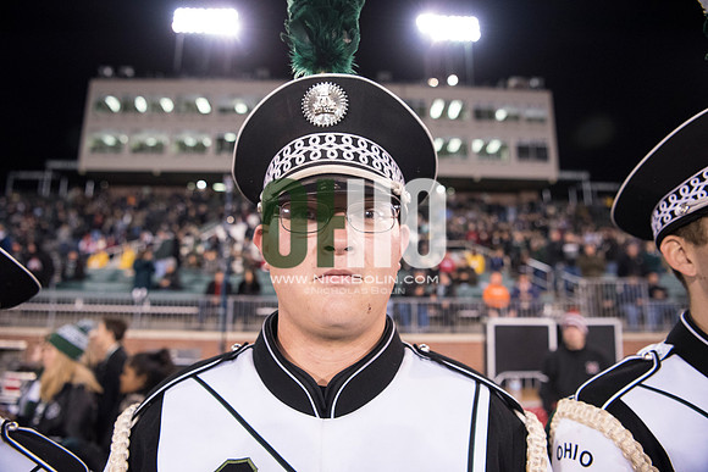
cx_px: 354
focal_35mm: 24
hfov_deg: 73.7
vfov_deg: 53.2
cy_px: 236
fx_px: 472
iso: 4000
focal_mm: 24
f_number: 3.2
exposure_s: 1/800
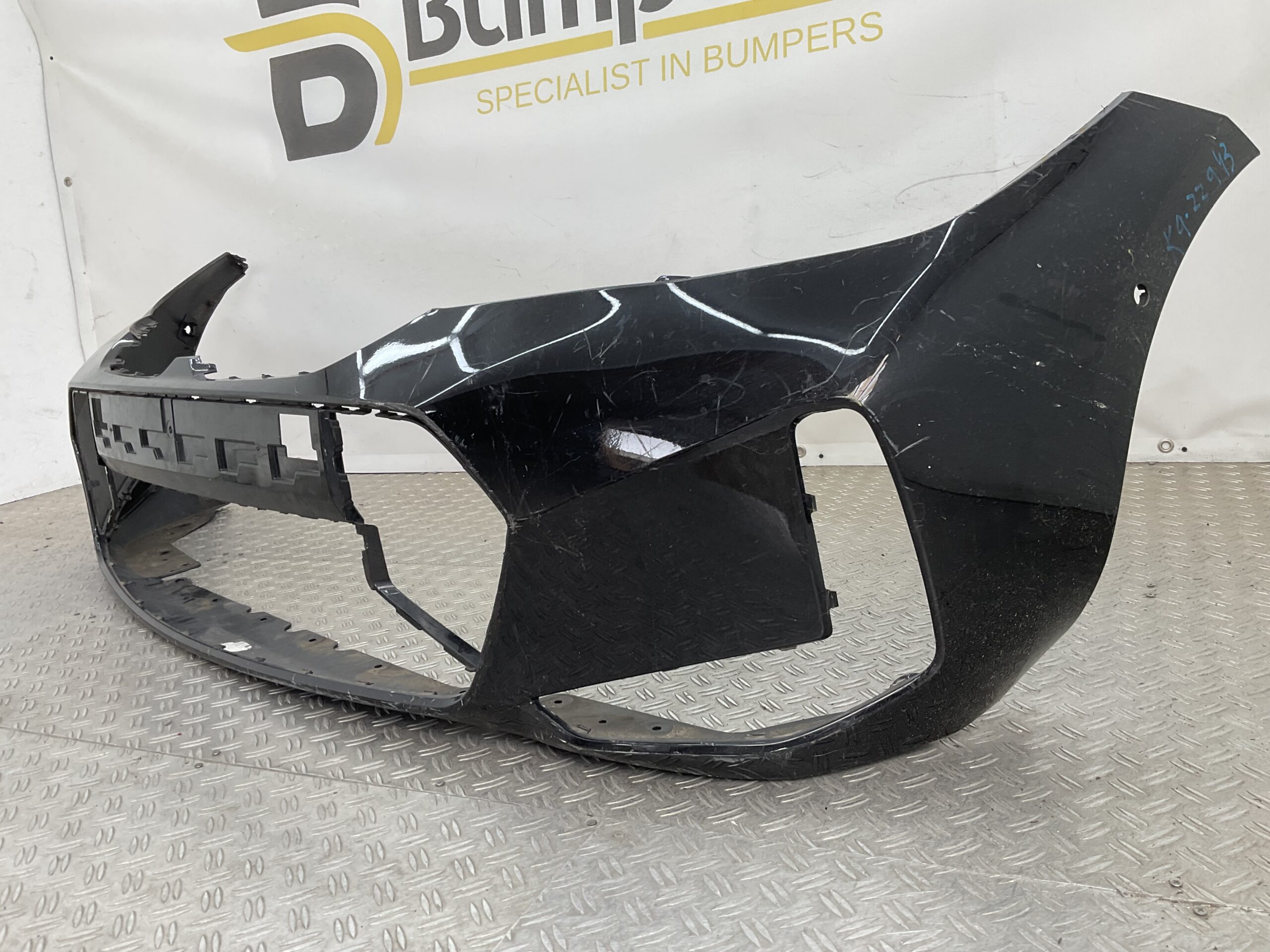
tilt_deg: -11.7
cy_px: 476
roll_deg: +7.3
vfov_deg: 48.2
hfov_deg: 61.7
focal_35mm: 29
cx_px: 635
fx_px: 1064
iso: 16
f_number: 1.8
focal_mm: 3
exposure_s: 1/100
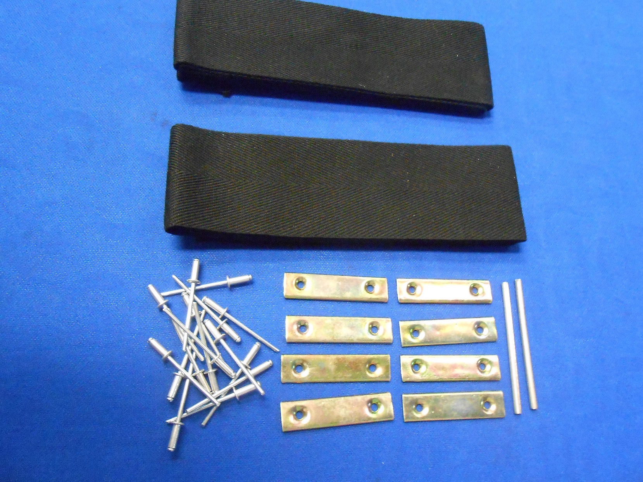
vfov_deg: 53.1
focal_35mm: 26
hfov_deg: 67.3
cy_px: 241
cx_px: 322
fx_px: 483
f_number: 3.5
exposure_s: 1/25
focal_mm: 4.6
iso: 800
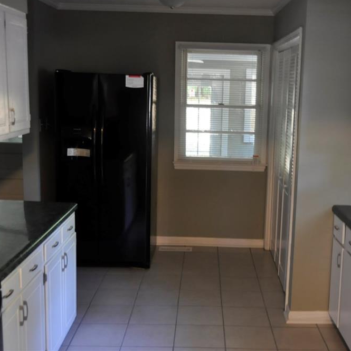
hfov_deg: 35.9
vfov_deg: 36.1
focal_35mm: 47
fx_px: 539
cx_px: 217
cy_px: 172
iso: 800
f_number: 3.8
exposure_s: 1/10
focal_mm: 24
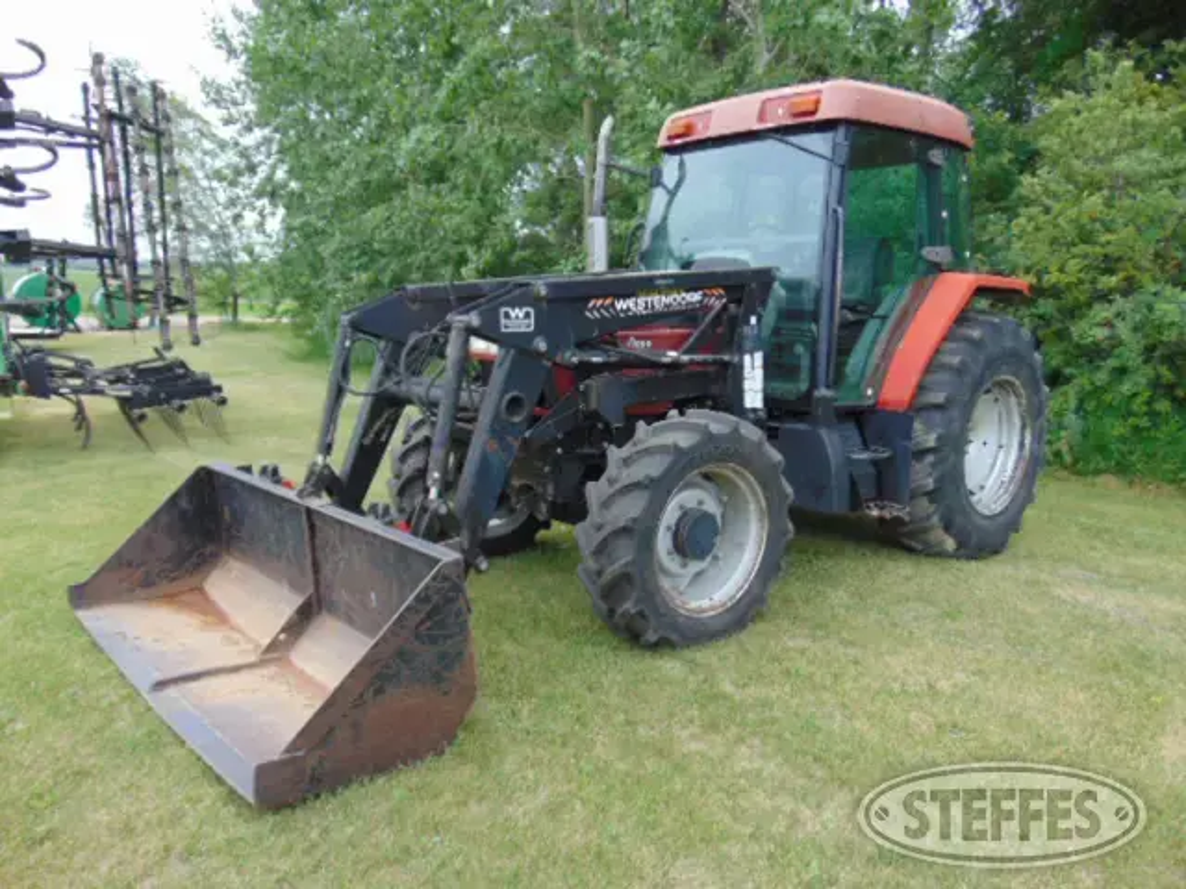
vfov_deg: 54.9
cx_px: 593
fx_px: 857
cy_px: 444
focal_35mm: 25
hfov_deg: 69.4
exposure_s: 1/320
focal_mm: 4.5
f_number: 3
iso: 80
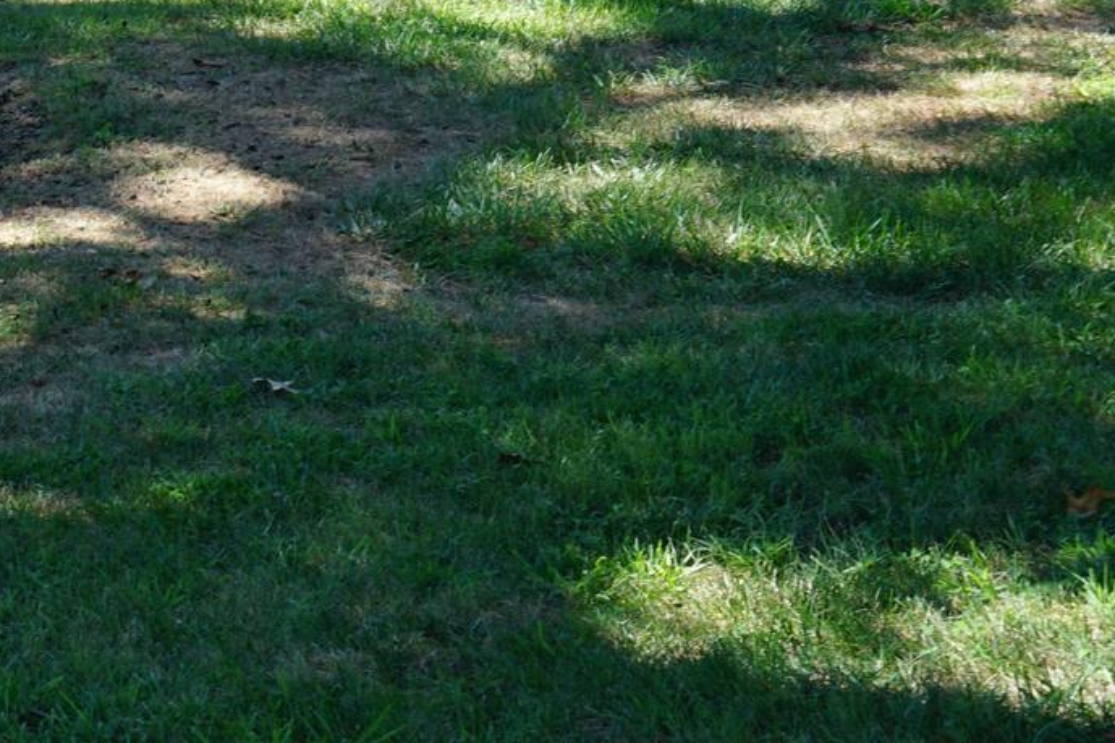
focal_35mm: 111
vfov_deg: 11.8
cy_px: -354
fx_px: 3452
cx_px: -413
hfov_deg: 17.1
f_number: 7.1
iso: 100
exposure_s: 1/80
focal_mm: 25
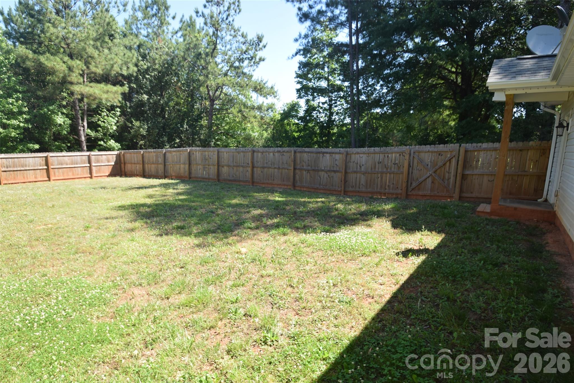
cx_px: 287
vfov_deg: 67.5
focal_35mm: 18
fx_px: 287
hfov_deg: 90.0
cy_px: 192
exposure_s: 1/160
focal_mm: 12
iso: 100
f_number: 6.3
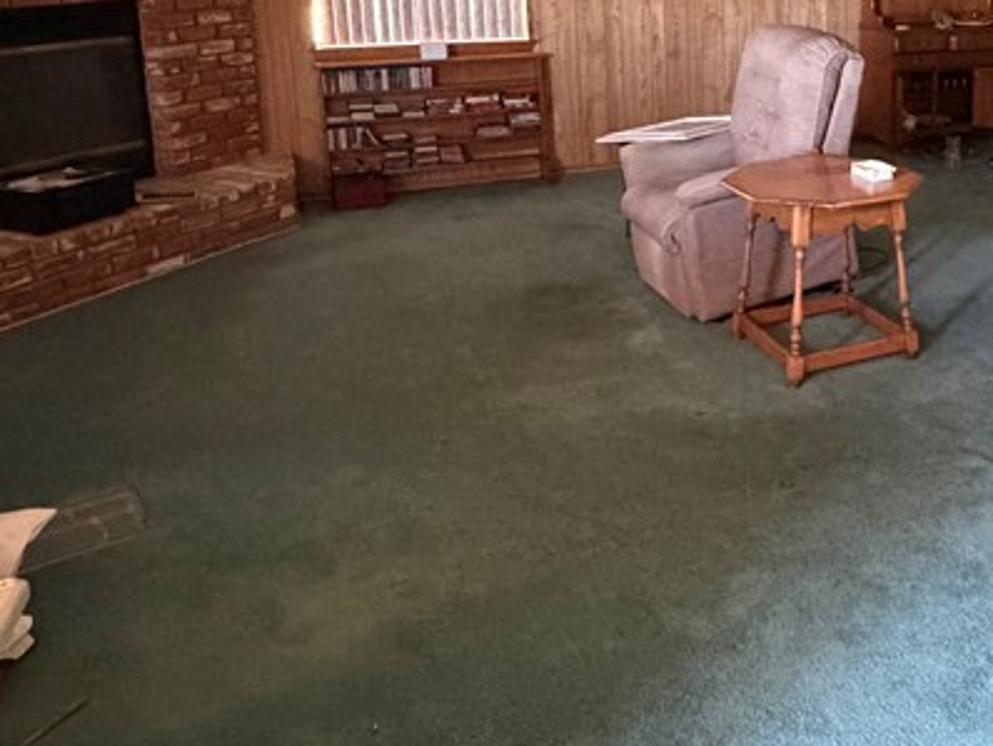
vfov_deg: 37.8
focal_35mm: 36
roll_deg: -0.3
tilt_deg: -10.6
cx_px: 858
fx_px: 1033
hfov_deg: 47.1
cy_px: 120
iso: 1250
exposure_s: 1/54
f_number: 2.2
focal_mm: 2.22
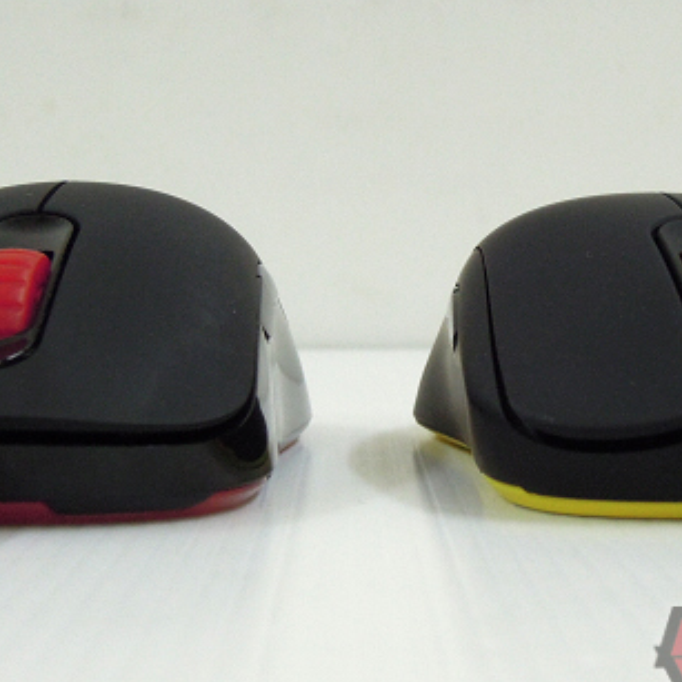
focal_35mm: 83
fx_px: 1850
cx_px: 371
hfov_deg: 20.9
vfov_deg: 20.9
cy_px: 273
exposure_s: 1/25
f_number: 3.5
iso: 400
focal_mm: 8.1
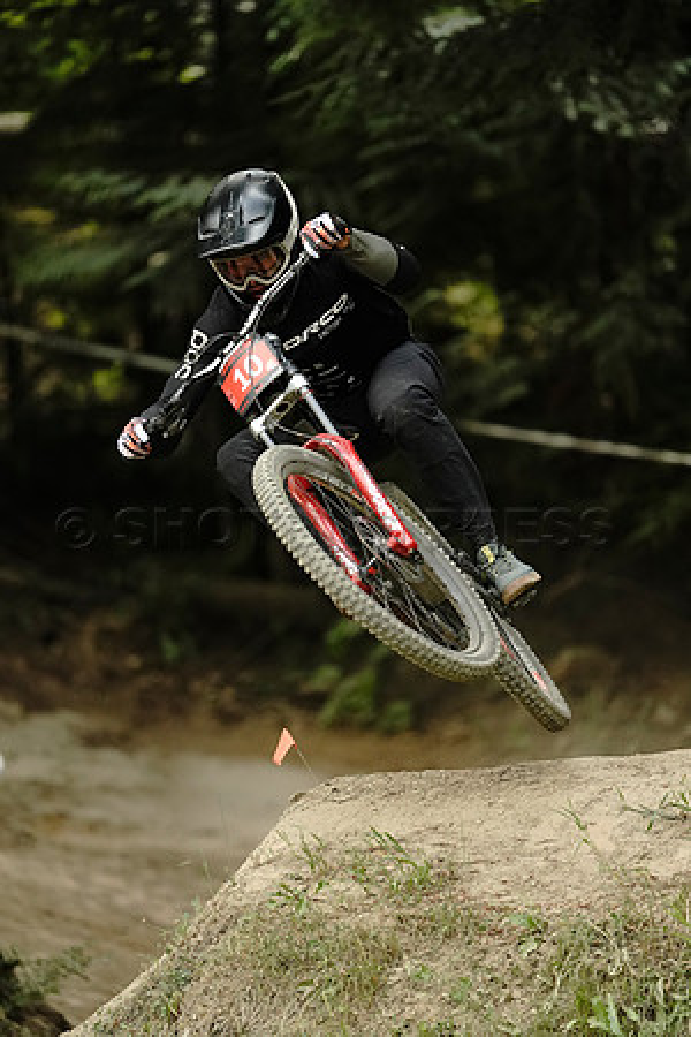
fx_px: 17274
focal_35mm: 600
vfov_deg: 3.4
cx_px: 346
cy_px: 518
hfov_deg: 2.3
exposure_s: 1/2500
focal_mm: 600
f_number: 4
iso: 5000
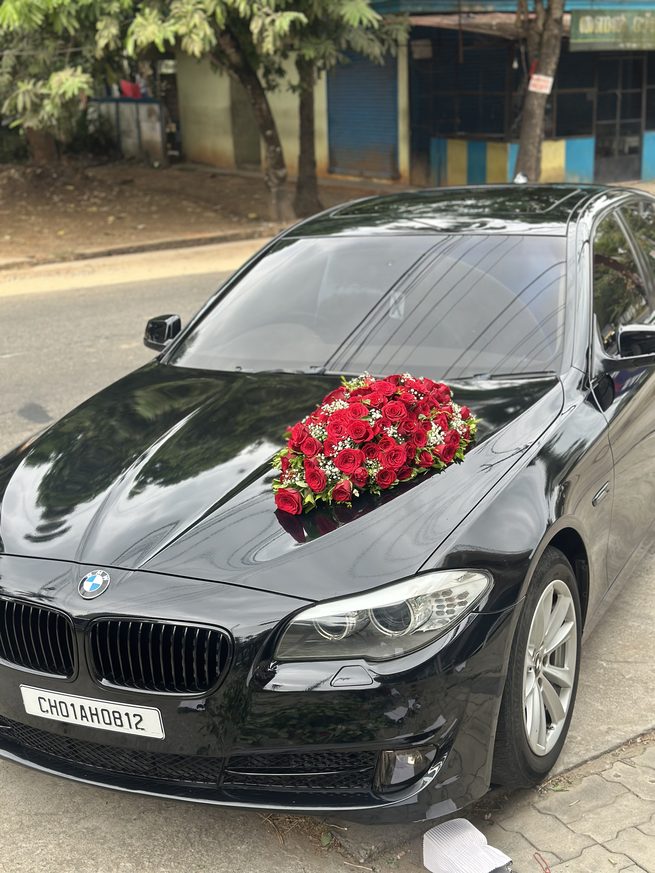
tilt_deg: -16.2
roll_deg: +2.0
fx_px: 1211
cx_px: 328
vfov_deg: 39.7
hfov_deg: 30.3
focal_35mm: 48
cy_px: 436
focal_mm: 6.86
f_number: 1.78
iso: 80
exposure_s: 1/740
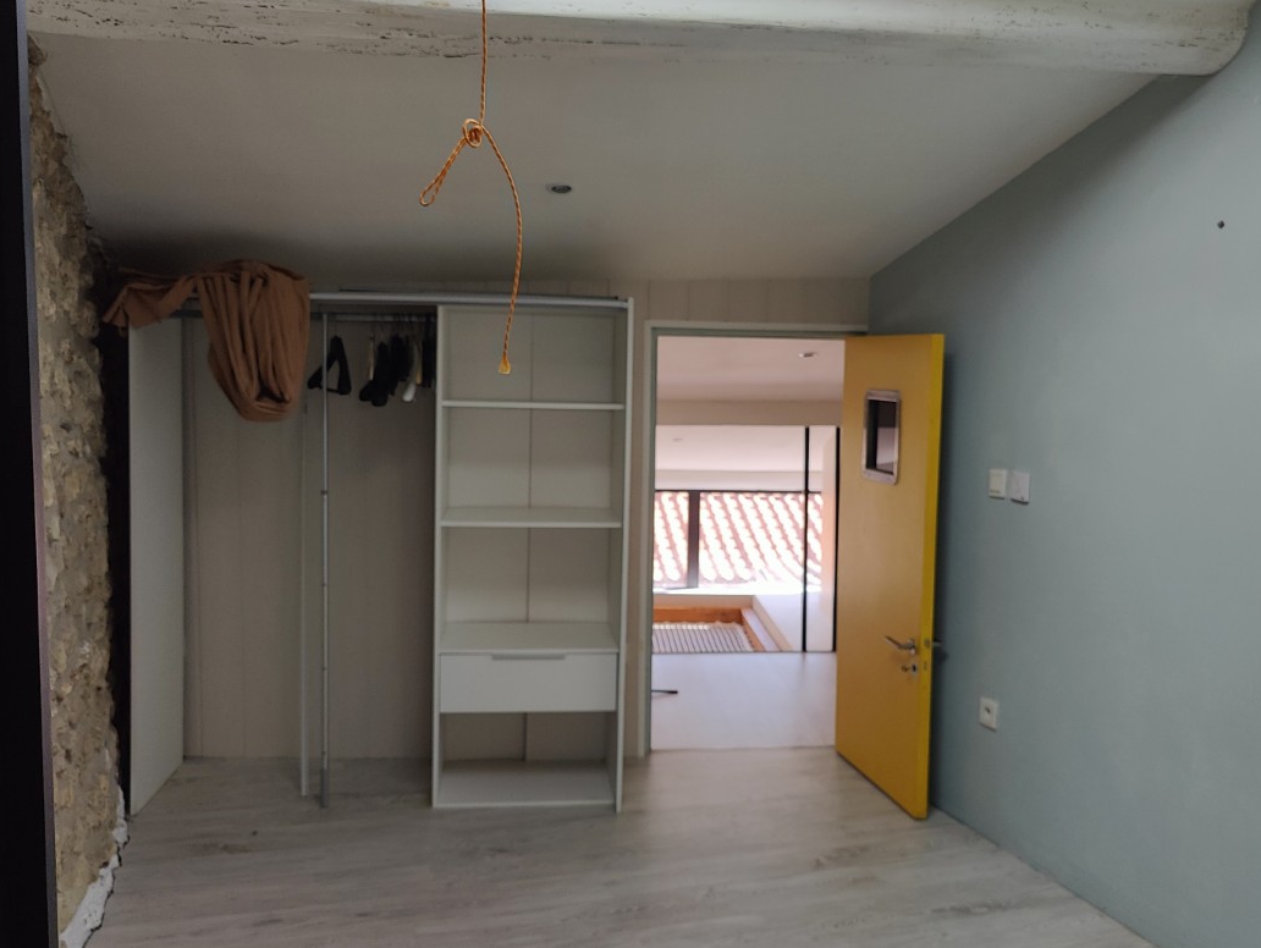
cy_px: 483
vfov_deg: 44.2
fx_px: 1167
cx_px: 668
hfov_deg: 56.7
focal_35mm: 32
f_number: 1.8
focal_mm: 6.06
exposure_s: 1/212
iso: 50
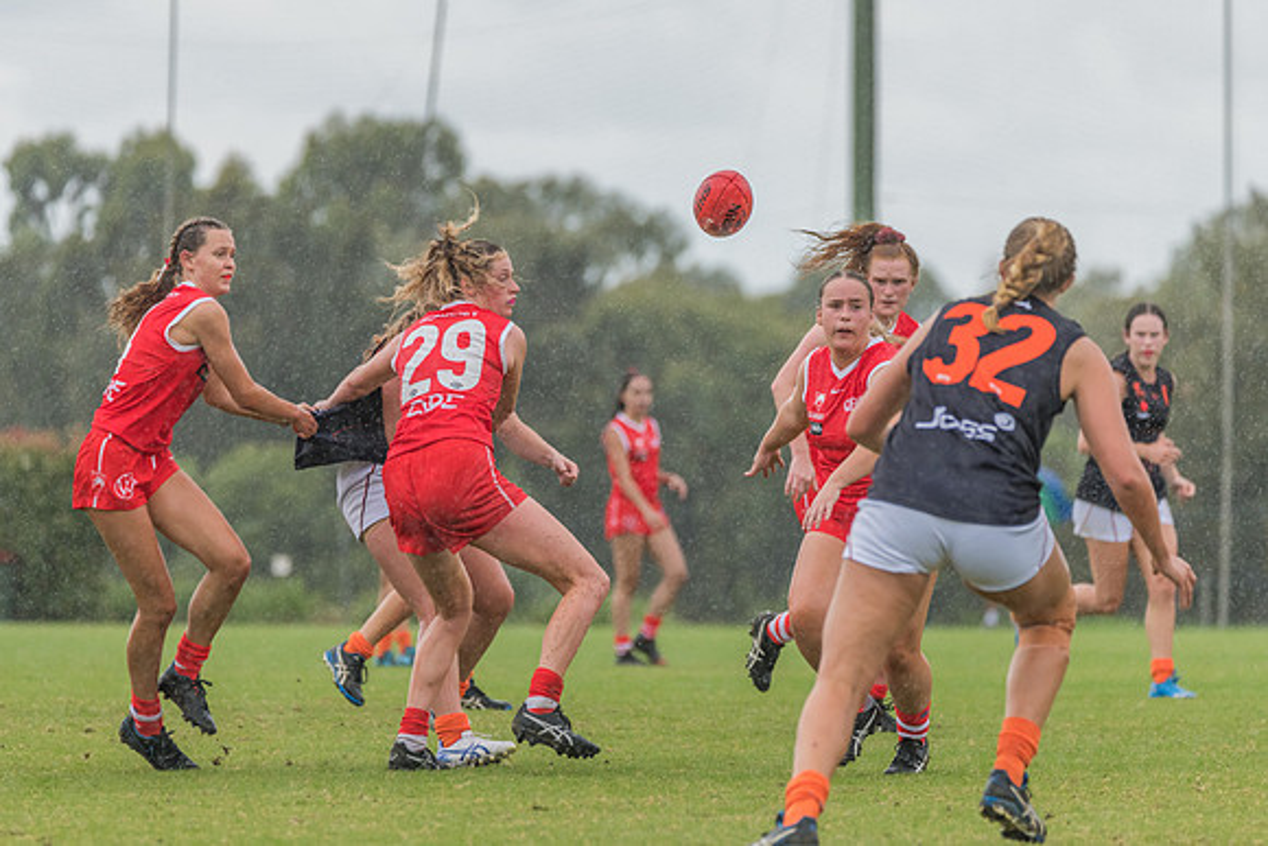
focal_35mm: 350
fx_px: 12330
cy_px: 423
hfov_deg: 5.9
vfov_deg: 3.9
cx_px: 634
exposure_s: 1/1250
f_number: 6
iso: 900
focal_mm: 350
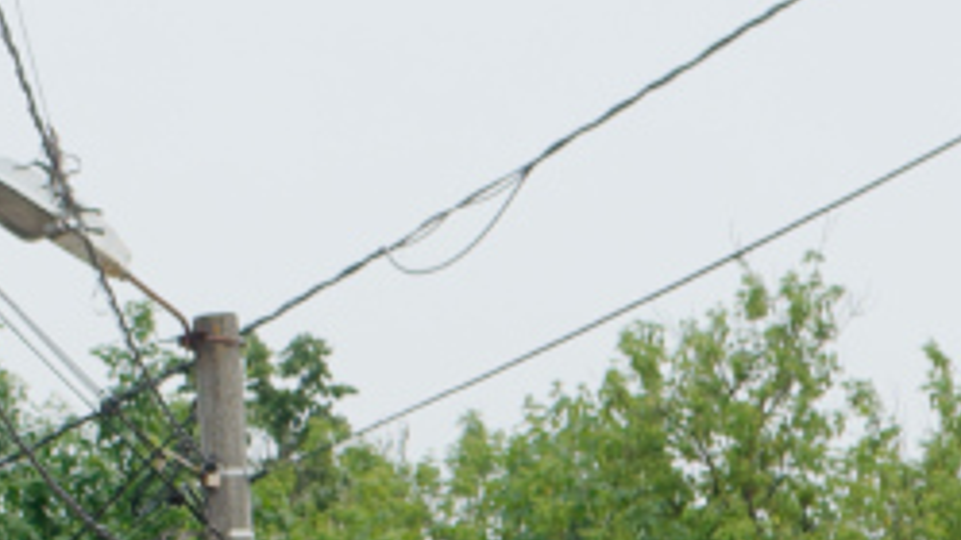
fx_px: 10803
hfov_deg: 5.0
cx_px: -903
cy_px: 1398
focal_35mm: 424
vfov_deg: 2.8
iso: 200
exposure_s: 1/250
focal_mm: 48
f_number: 8
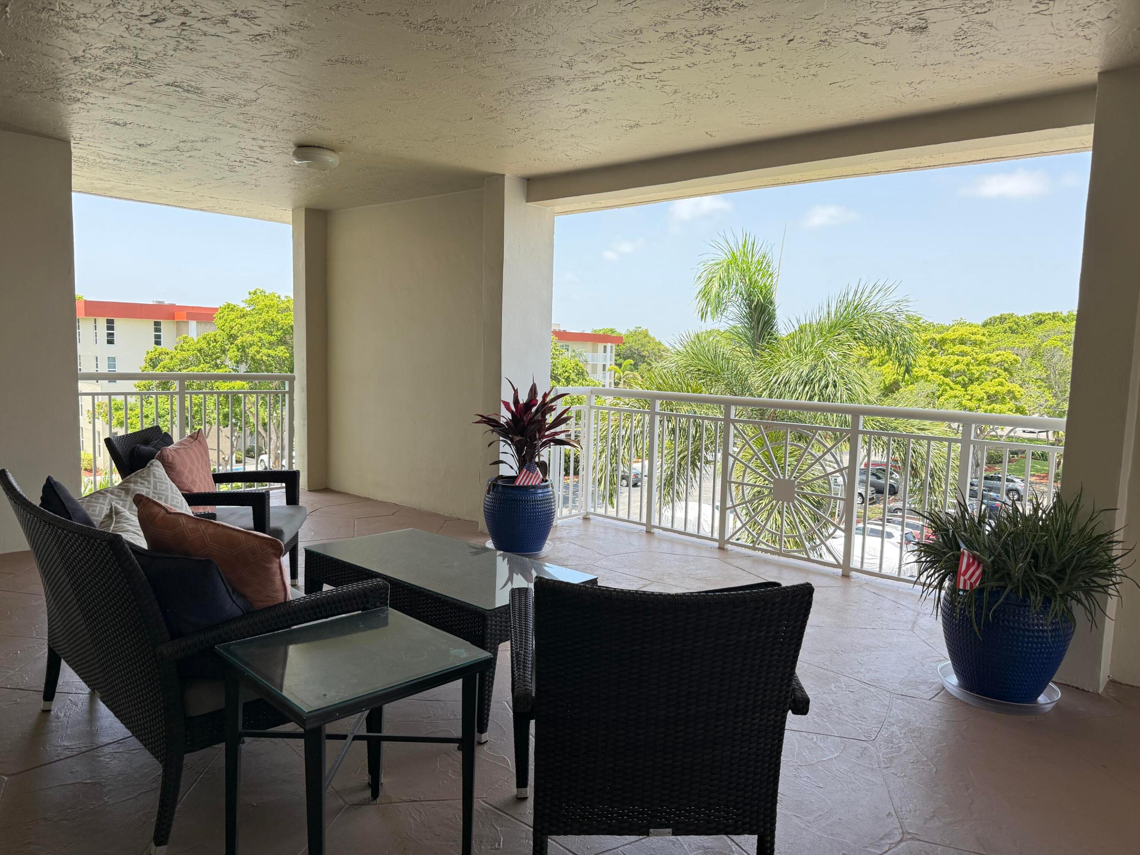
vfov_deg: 56.8
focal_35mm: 24
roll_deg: -1.5
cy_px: 428
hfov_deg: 71.6
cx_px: 570
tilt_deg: -6.2
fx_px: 790
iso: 100
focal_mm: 6.76
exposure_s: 1/822
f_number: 1.78
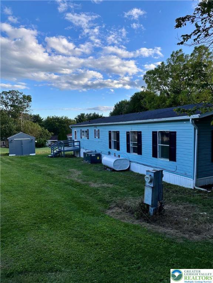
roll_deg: +1.2
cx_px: 106
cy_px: 142
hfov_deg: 56.8
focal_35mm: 24
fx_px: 197
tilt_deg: -3.7
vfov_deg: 71.6
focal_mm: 6.86
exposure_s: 1/1613
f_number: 1.78
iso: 80
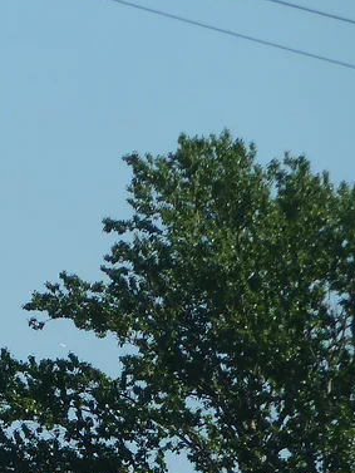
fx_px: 12764
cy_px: 618
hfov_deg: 1.6
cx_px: -103
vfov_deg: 2.1
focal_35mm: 934
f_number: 5.6
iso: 80
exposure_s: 1/400
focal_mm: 49.2
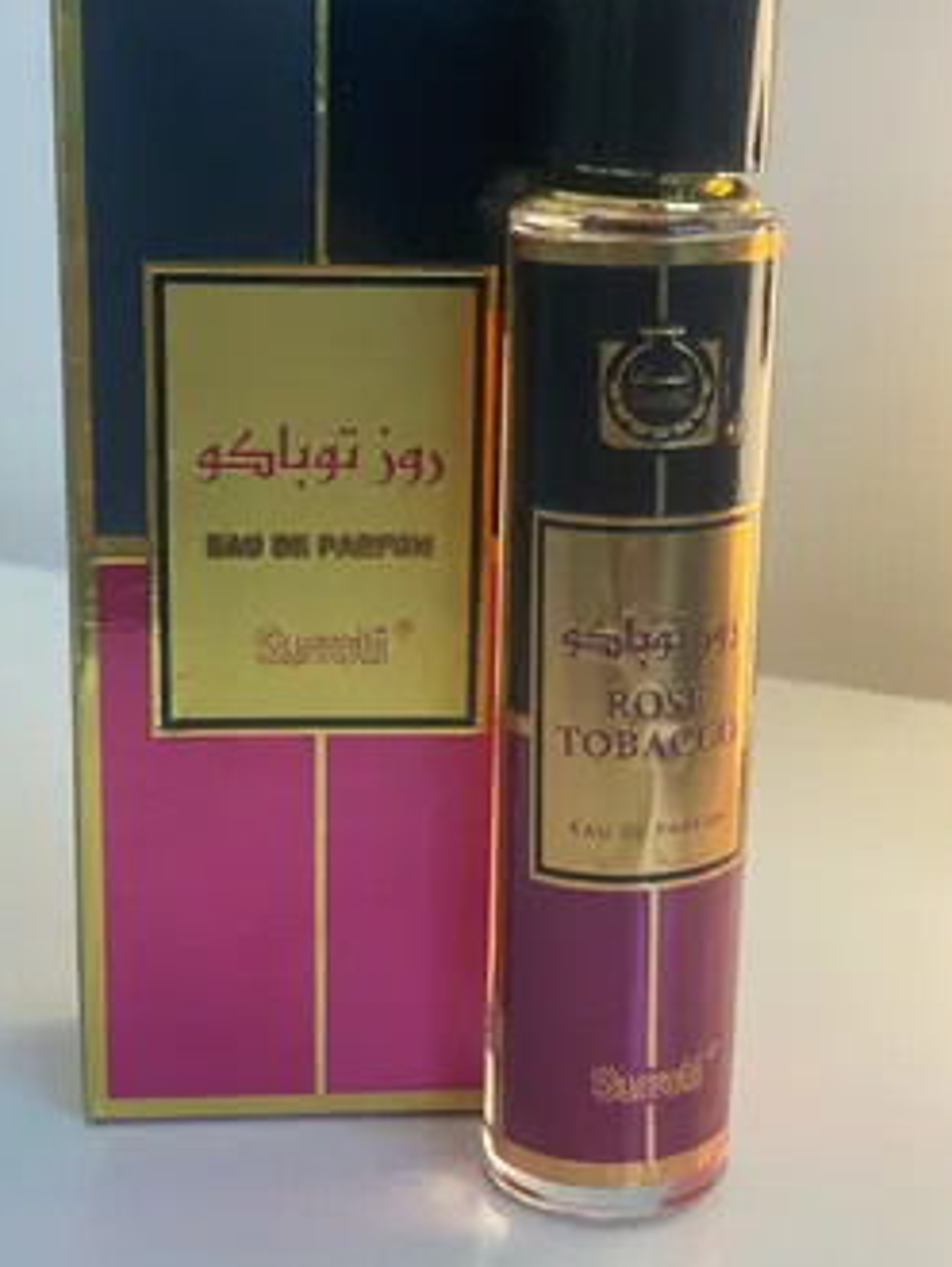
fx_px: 2307
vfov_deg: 30.7
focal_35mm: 63
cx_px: 476
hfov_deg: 23.3
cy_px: 695
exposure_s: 1/77
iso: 250
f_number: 2
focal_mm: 6
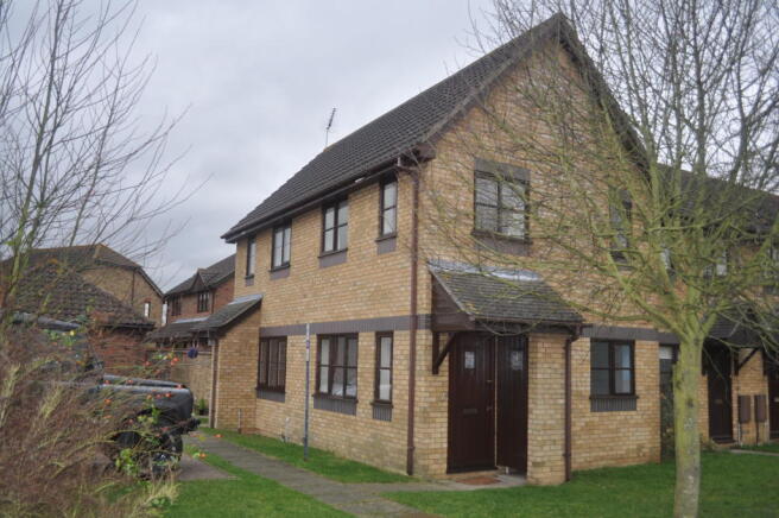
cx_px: 390
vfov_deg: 43.5
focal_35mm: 30
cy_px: 259
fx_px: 649
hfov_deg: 62.0
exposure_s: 1/200
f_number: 3.8
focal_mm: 20
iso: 280
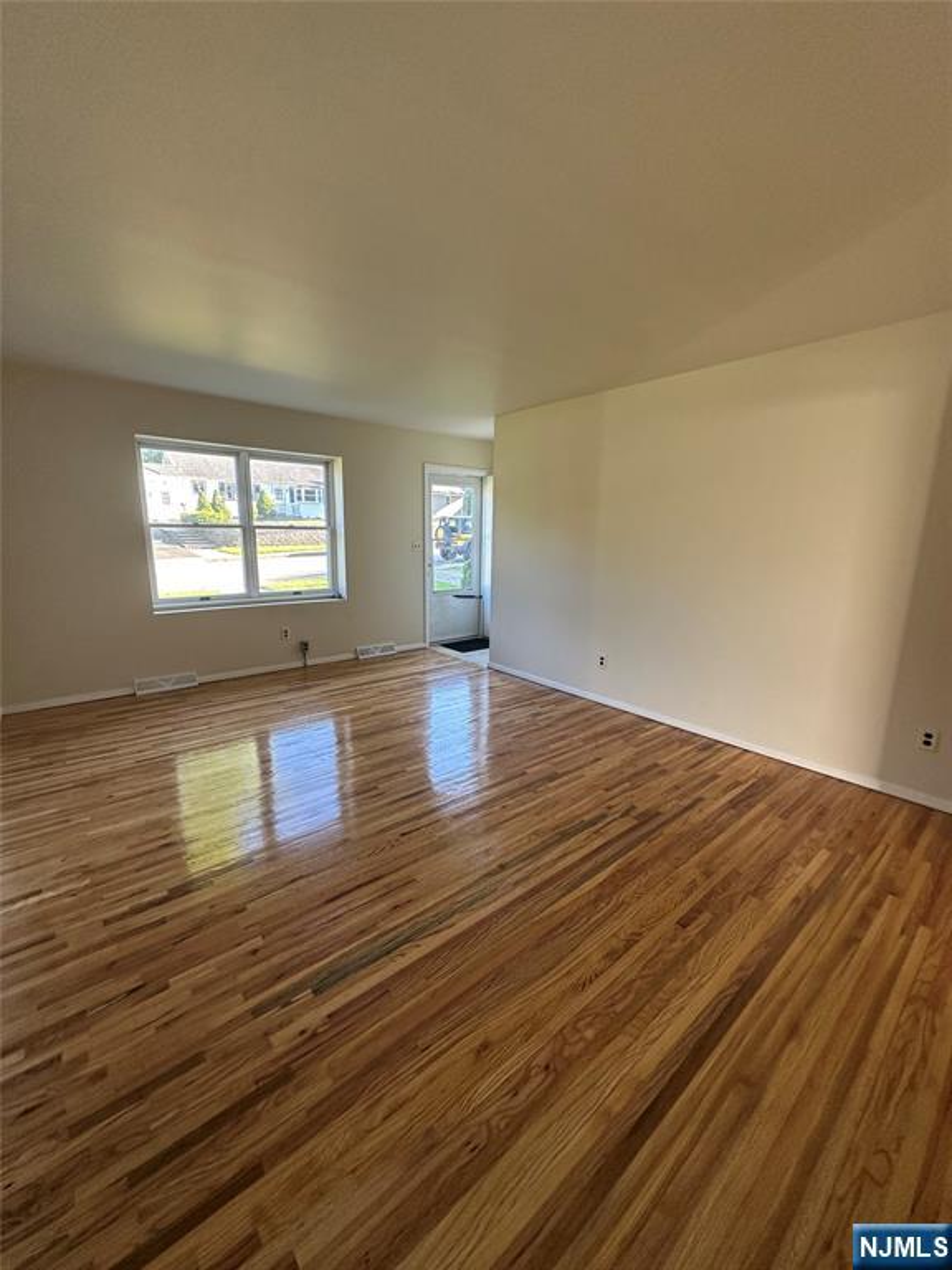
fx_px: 513
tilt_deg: -9.3
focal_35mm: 14
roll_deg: -1.2
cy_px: 635
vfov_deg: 102.1
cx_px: 476
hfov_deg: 85.7
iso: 160
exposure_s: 1/99
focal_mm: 2.22
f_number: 2.2
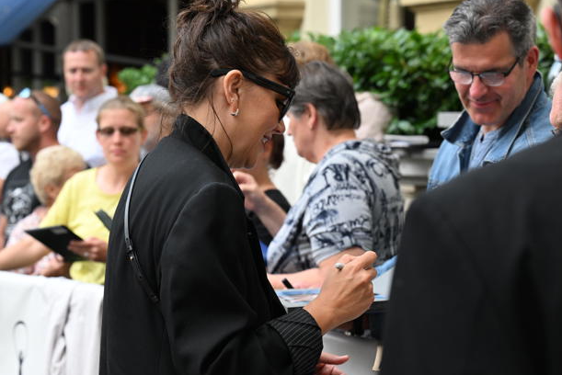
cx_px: 288
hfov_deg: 25.7
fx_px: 1234
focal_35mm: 79
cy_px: 195
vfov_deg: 17.3
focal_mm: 70
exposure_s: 1/1000
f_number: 5
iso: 1600
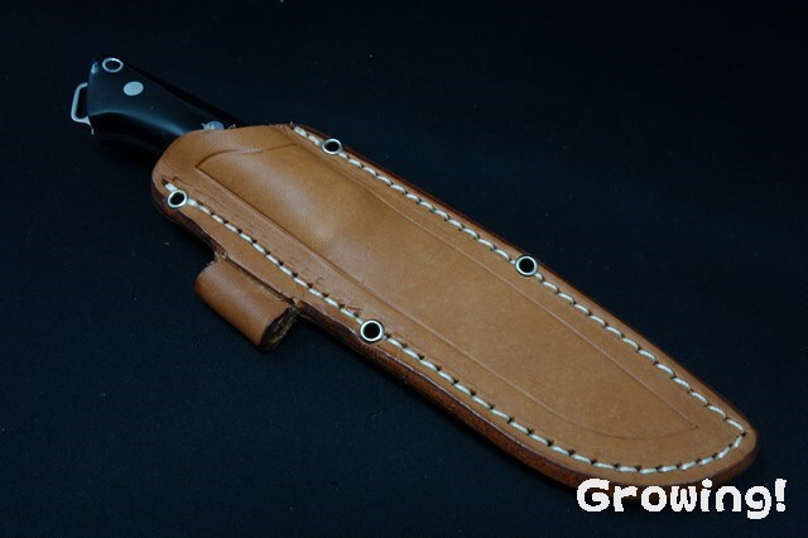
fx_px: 628
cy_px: 269
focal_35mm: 28
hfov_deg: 65.5
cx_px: 404
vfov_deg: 46.4
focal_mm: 10.4
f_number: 7.1
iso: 250
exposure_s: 1/30
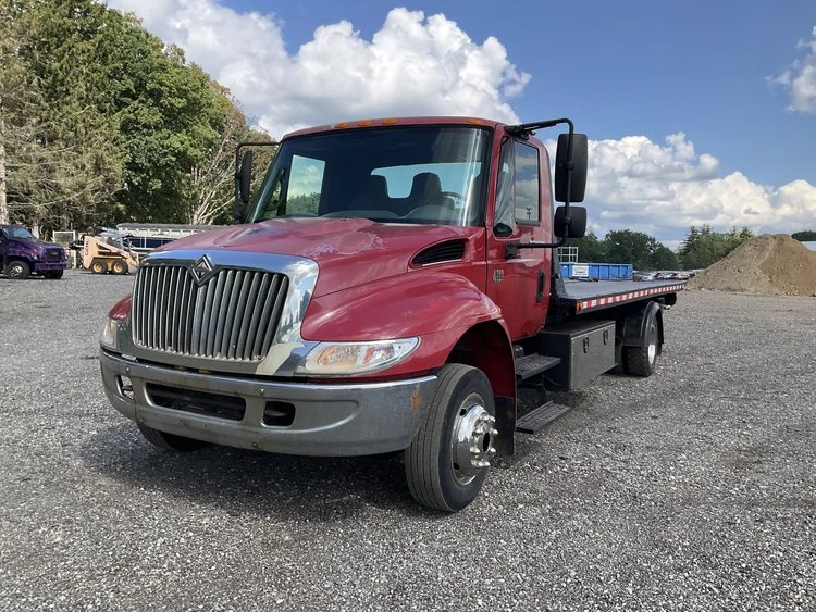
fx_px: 684
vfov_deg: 48.3
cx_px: 408
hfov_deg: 61.6
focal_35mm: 29
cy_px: 306
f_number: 1.8
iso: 25
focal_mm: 3
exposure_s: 1/978
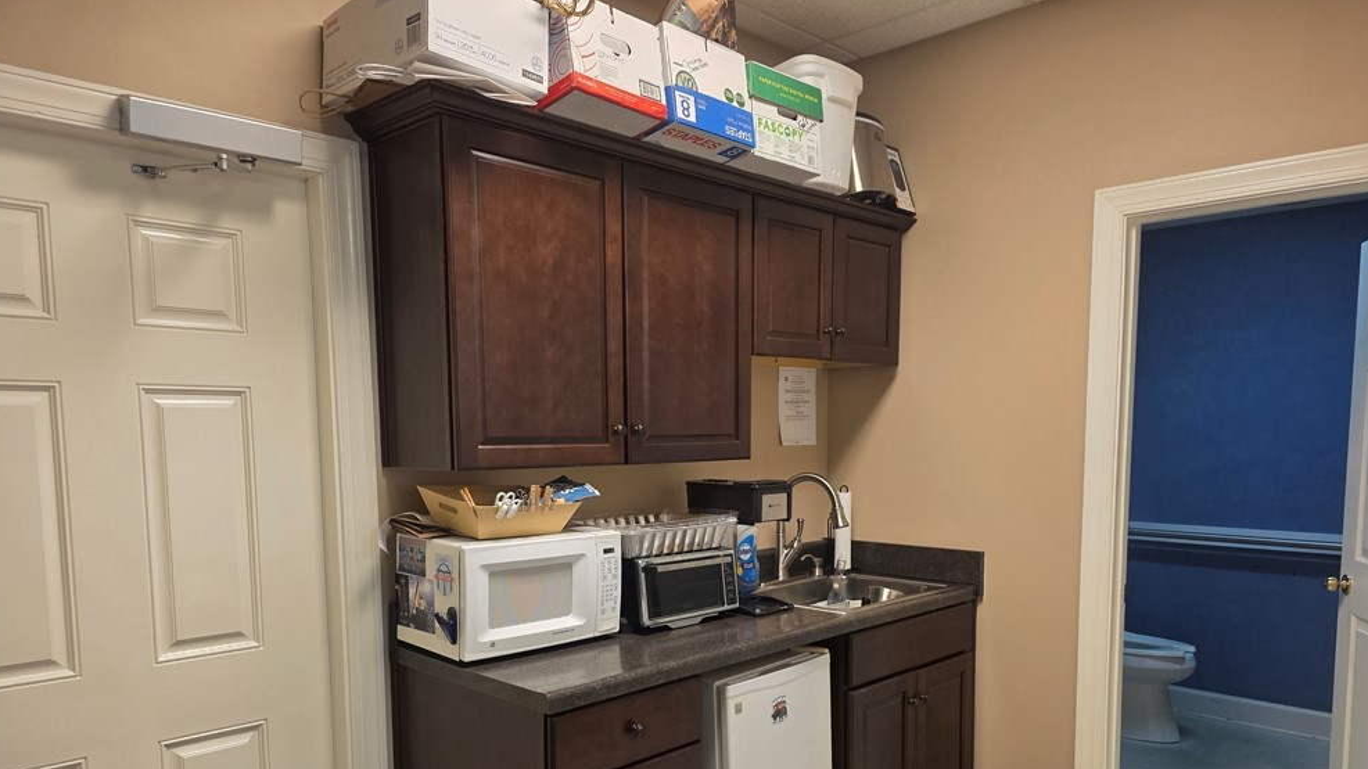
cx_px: 694
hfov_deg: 71.9
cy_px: 518
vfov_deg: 43.7
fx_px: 943
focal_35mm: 26
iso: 250
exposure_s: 1/120
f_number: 1.7
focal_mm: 6.3
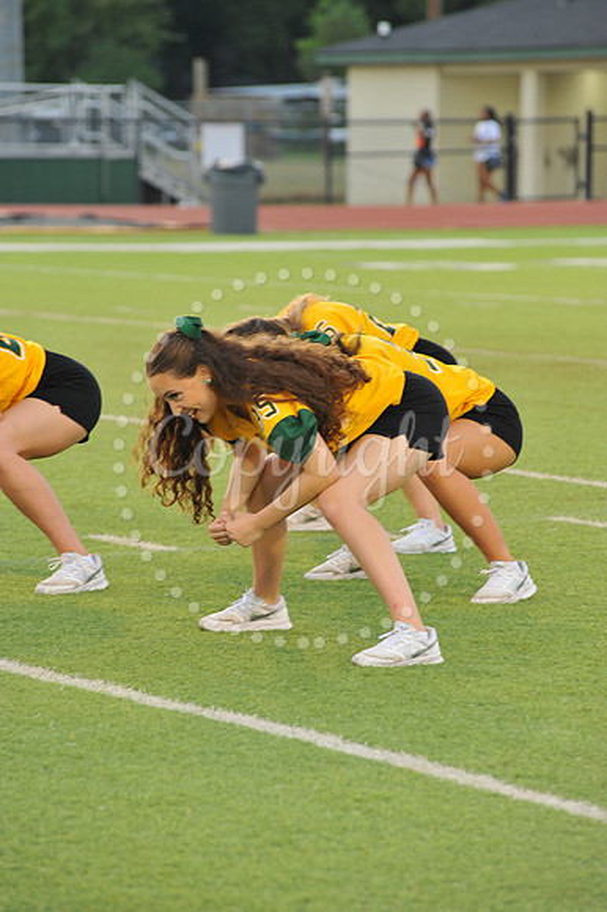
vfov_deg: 10.3
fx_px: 5064
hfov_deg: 6.9
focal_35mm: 200
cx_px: 304
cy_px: 456
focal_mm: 200
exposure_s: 1/100
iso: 1000
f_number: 6.3
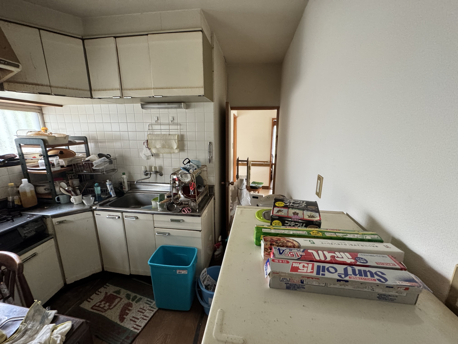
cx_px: 229
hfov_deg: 102.1
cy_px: 172
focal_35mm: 14
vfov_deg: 85.7
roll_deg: +0.8
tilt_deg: -12.7
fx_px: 185
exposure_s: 1/60
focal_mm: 2.22
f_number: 2.2
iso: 500
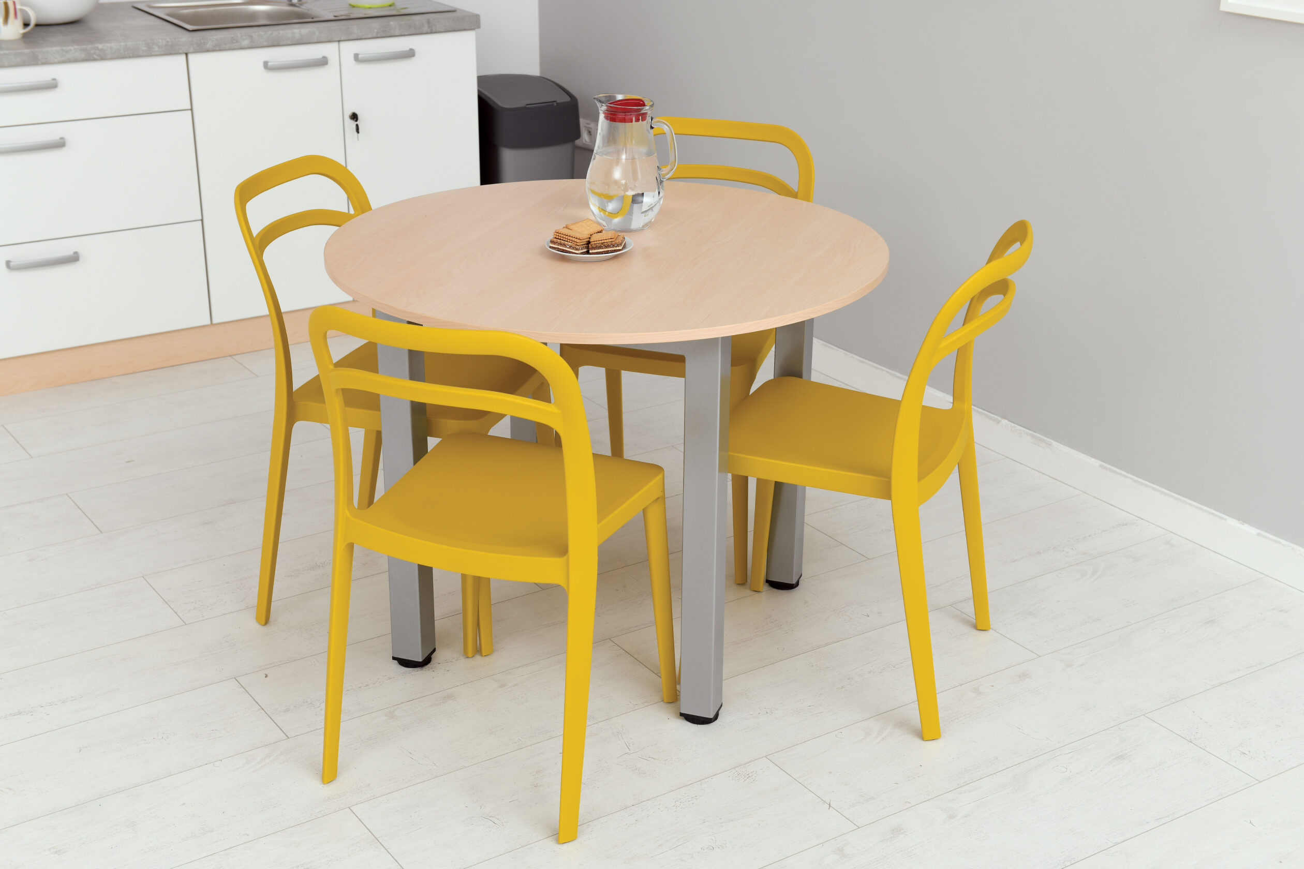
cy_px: 434
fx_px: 1811
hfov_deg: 39.6
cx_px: 652
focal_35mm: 50
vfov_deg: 27.0
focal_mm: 50
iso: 64
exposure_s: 1/80
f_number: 8
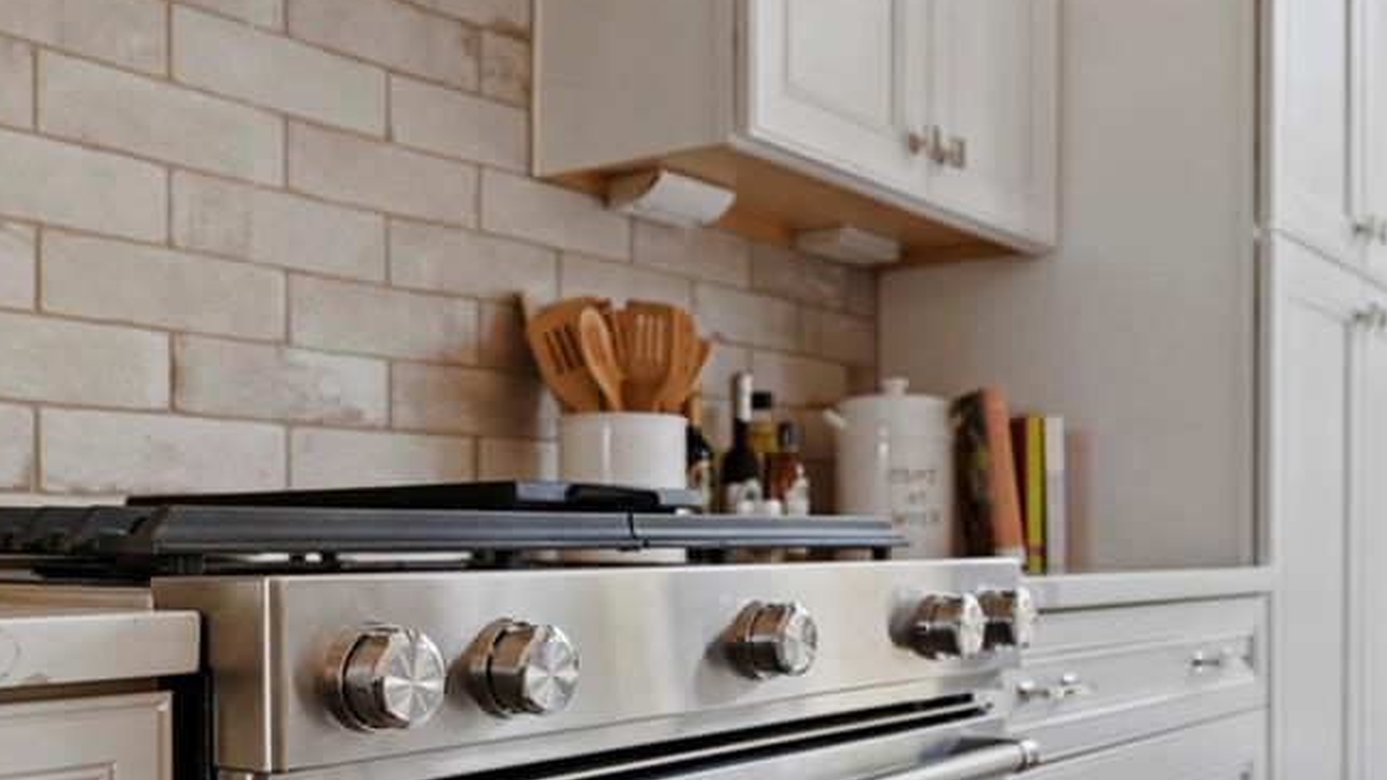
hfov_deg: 50.3
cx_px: 805
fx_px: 1471
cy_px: 516
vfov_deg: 29.5
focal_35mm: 40
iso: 320
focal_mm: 24
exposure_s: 1/20
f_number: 4
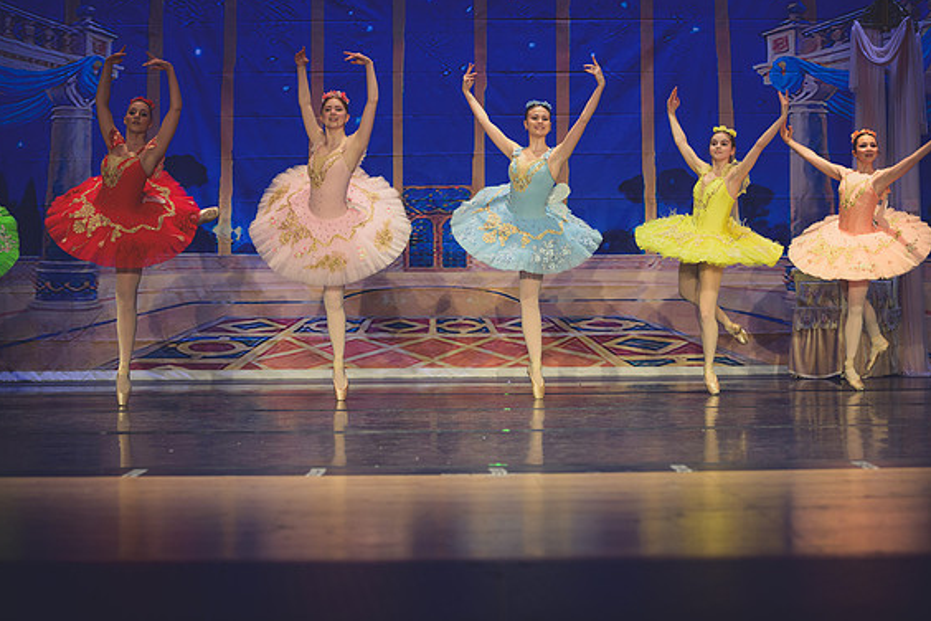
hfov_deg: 28.1
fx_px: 1862
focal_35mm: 72
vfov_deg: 18.9
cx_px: 469
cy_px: 311
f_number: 2.8
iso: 500
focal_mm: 70
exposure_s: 1/320
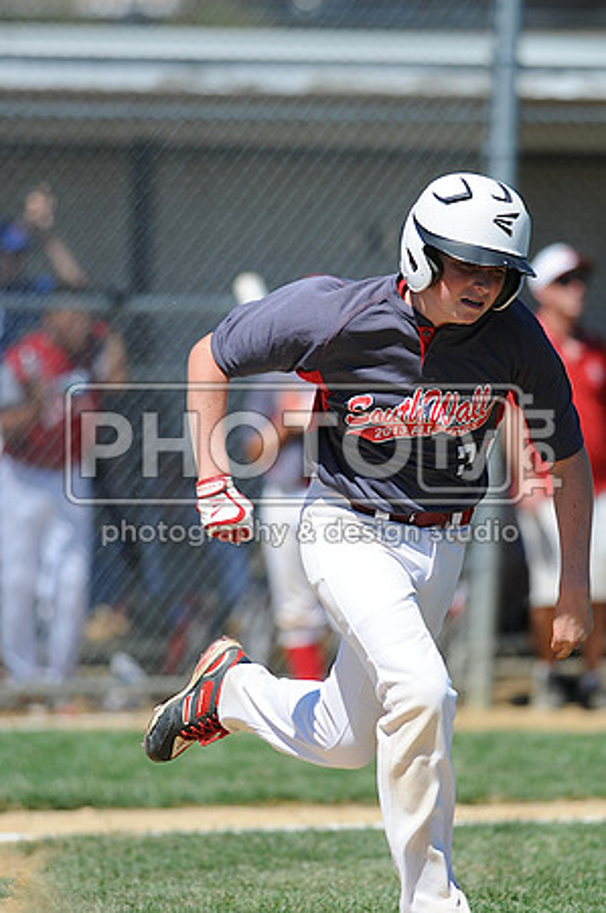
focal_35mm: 450
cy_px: 456
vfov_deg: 4.6
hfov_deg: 3.0
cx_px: 303
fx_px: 11388
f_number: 4
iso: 200
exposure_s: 1/1600
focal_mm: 300
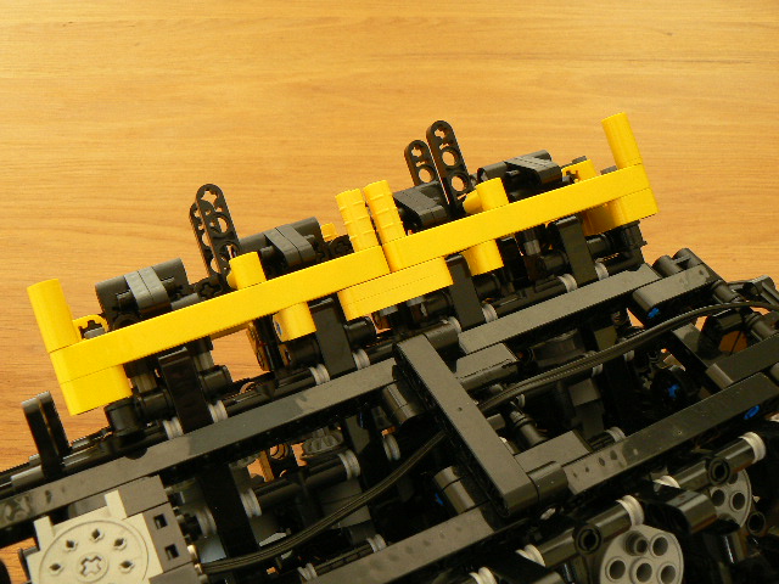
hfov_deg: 51.4
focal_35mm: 36
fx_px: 810
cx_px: 390
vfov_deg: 39.7
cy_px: 292
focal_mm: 6
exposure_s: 1/1.3
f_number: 4
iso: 100
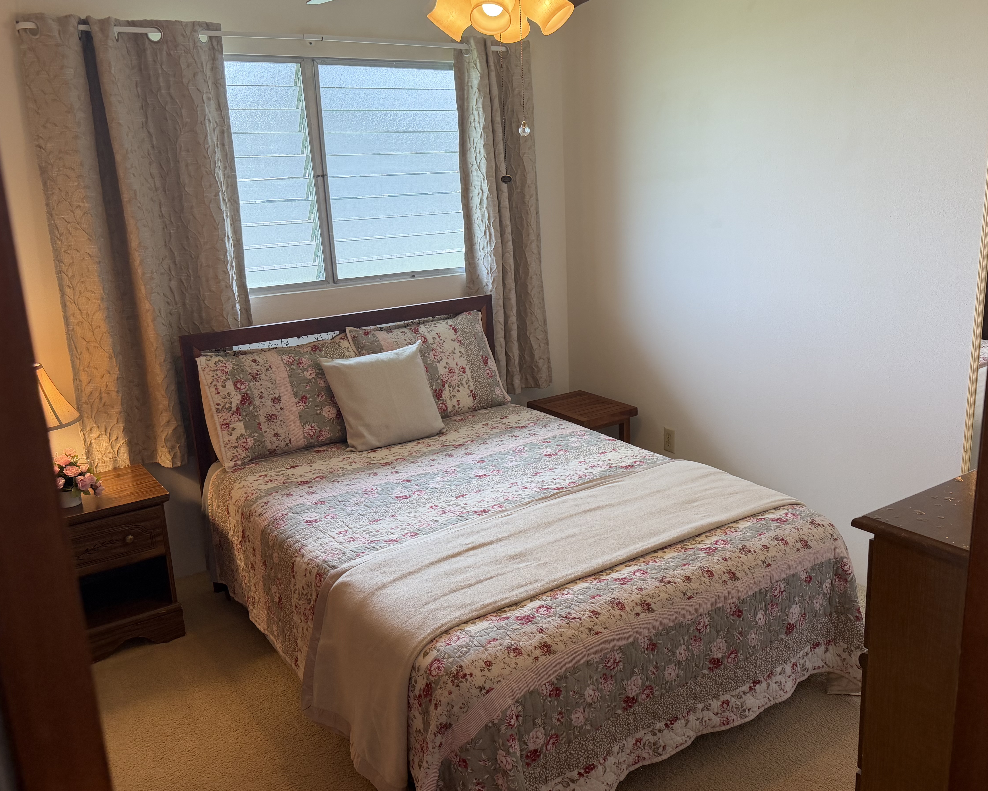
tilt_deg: -15.5
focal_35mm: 30
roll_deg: +2.1
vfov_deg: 48.5
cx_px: 546
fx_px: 877
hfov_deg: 58.6
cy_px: 384
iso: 160
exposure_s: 1/132
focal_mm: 6.76
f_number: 1.78
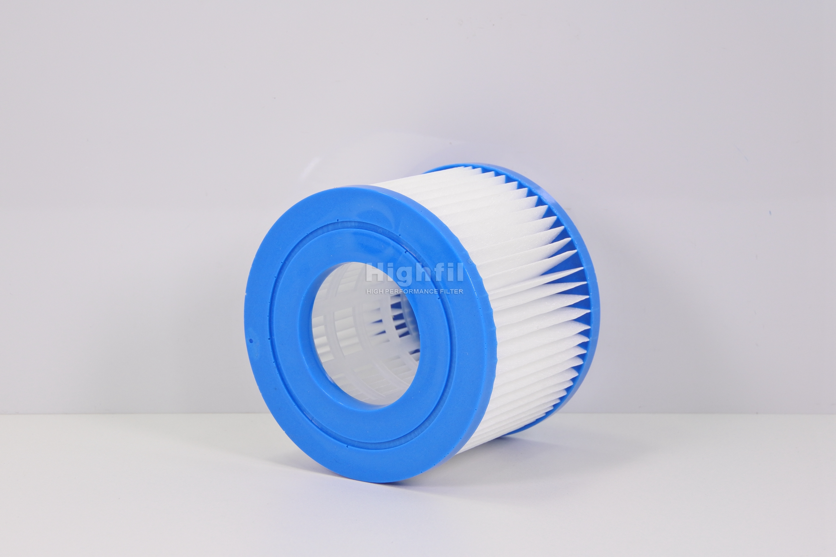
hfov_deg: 22.6
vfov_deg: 15.2
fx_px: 2090
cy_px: 278
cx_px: 418
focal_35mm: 90
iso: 280
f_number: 5.6
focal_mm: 33.6
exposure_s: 1/125
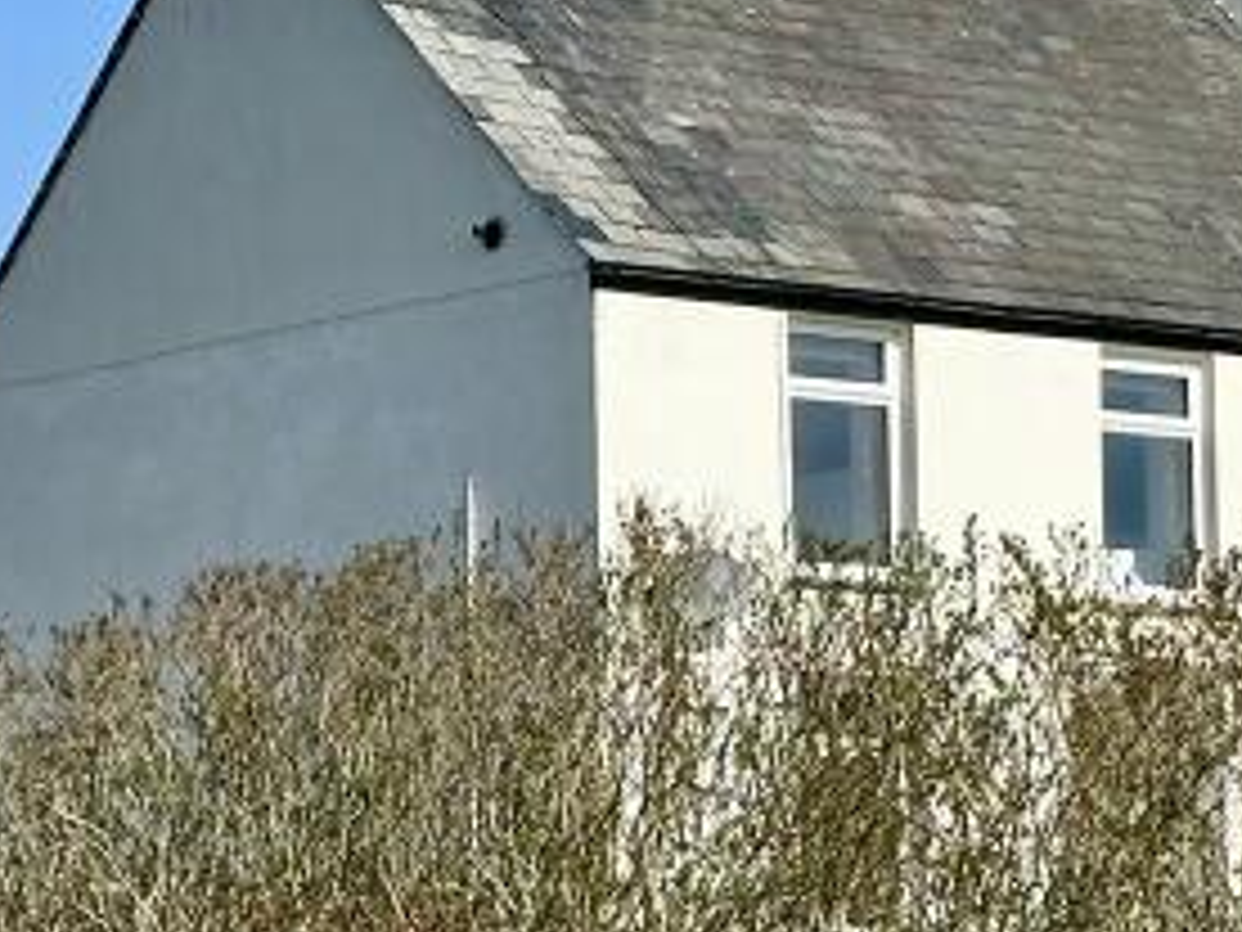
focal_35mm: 178
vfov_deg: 8.3
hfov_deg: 11.1
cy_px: 612
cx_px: 590
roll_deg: +1.1
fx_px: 6387
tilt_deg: +5.9
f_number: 1.78
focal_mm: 6.86
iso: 64
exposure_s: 1/5000
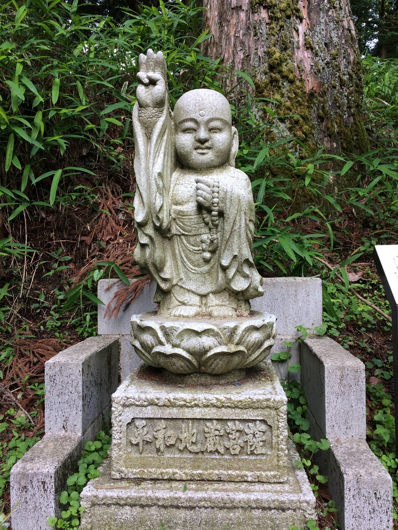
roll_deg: +1.8
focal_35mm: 29
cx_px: 199
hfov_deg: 48.2
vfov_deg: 61.7
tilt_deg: -3.4
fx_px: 445
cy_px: 265
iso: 40
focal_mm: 4.15
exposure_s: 1/120
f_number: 2.2
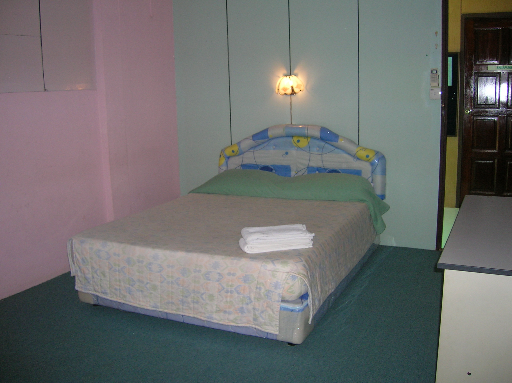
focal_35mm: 34
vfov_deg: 41.7
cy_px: 192
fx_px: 502
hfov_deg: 54.0
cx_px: 256
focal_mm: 5.7
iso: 90
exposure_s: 1/60.1
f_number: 2.9
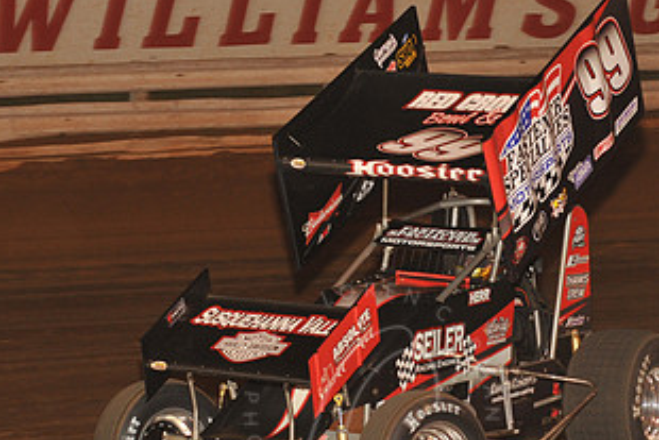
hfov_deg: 11.0
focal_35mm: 187
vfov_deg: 7.4
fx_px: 3425
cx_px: 370
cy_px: 215
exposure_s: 1/320
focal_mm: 100
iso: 1250
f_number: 6.3
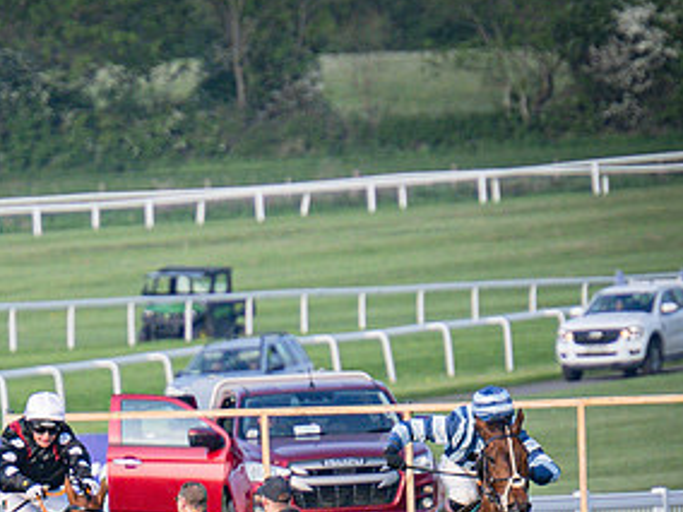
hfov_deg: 1.5
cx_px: 56
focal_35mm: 1311
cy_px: 550
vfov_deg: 1.1
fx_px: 25867
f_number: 4
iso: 400
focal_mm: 240
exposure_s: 1/2000
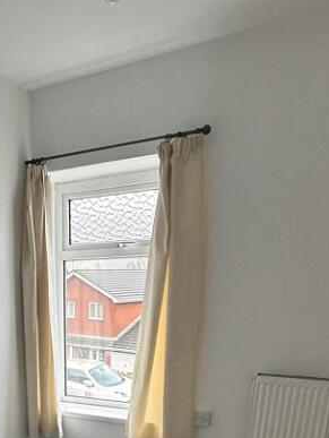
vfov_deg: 43.4
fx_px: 468
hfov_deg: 36.7
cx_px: 45
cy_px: 432
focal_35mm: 37
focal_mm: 2.22
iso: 100
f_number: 2.2
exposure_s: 1/100
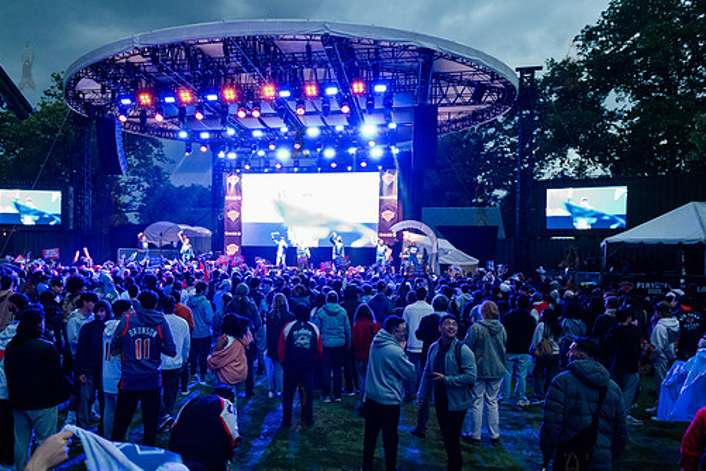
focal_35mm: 28
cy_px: 270
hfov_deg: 65.1
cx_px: 299
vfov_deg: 46.3
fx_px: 549
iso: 6400
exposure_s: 1/250
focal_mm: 24
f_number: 3.2
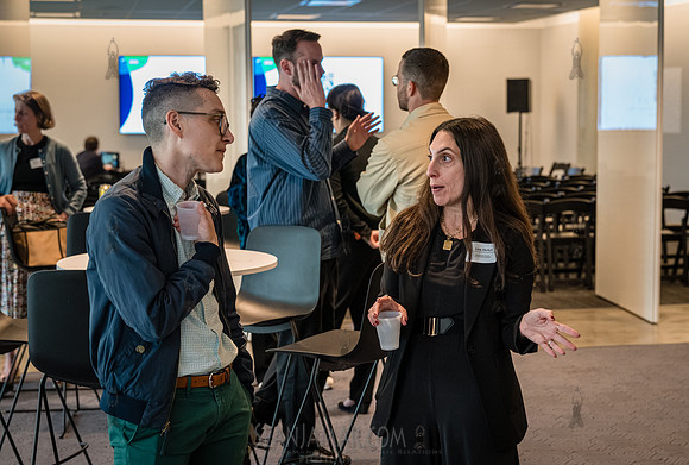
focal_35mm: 67
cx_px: 386
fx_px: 1287
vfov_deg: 20.4
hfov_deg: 29.9
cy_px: 257
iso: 5000
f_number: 4
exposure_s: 1/250
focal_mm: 60
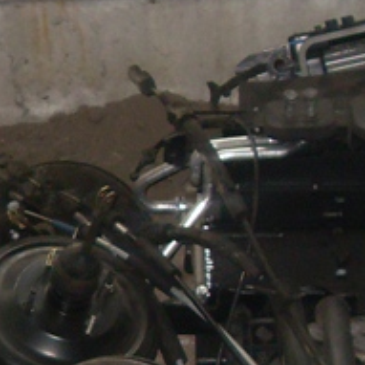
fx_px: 2088
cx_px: 166
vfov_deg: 9.9
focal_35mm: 175
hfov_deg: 10.0
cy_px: 323
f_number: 2.8
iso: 120
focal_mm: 6.3
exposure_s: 1/45
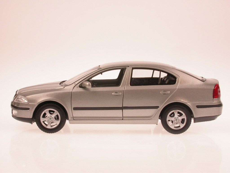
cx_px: 115
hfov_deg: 24.1
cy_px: 86
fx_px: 538
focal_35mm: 81
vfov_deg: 18.2
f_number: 10.2
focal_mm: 16.9
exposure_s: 1/14.2
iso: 100
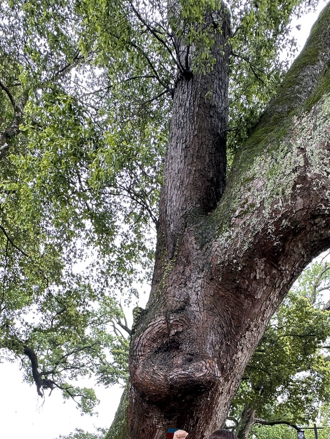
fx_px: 343
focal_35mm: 27
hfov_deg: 51.4
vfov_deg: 58.7
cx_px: 170
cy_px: 368
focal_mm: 2.22
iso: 40
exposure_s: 1/118
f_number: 2.2
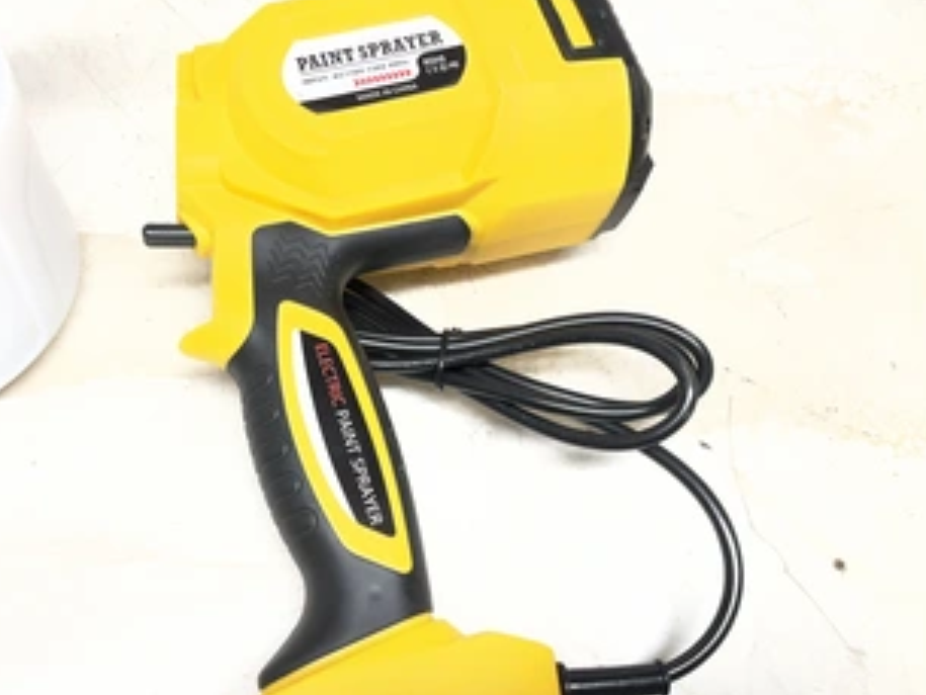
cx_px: 364
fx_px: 1017
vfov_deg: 37.7
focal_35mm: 38
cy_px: 343
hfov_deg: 48.6
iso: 16
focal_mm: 3
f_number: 1.8
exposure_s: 1/120
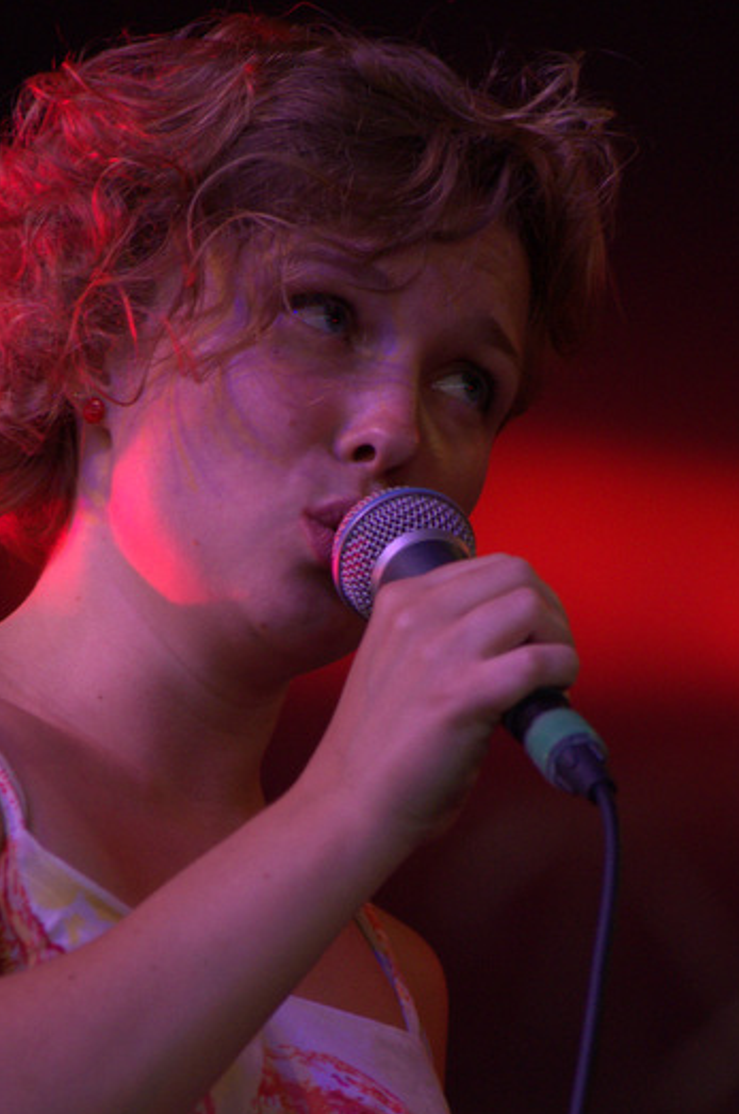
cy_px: 750
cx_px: 339
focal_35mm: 403
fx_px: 12440
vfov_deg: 5.1
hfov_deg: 3.4
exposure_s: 1/250
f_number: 4.8
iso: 2500
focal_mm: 195
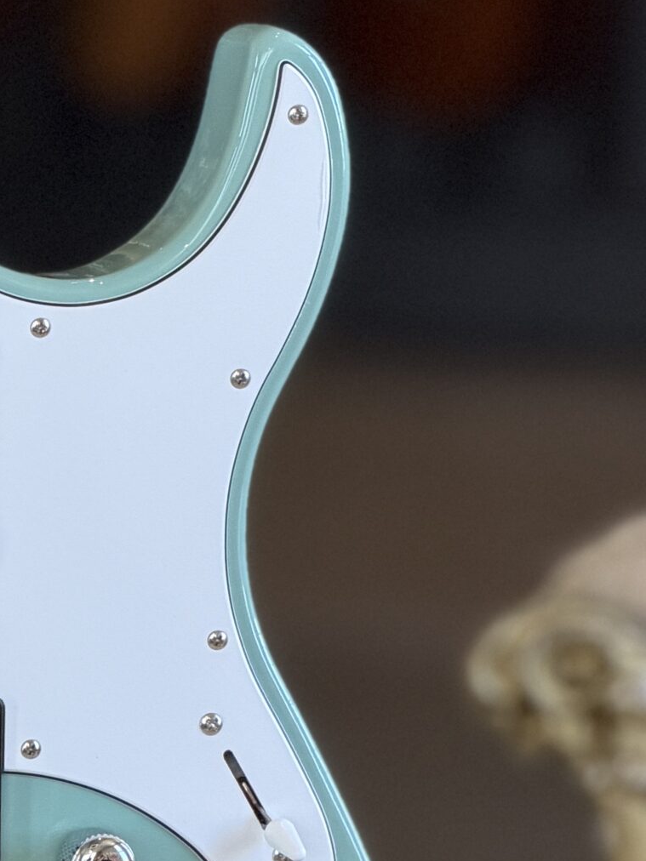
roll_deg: -1.9
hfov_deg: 5.8
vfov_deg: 7.8
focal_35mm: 253
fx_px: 6295
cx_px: -164
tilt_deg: -12.6
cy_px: 662
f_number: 2.8
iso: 320
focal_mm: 16.89
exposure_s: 1/121
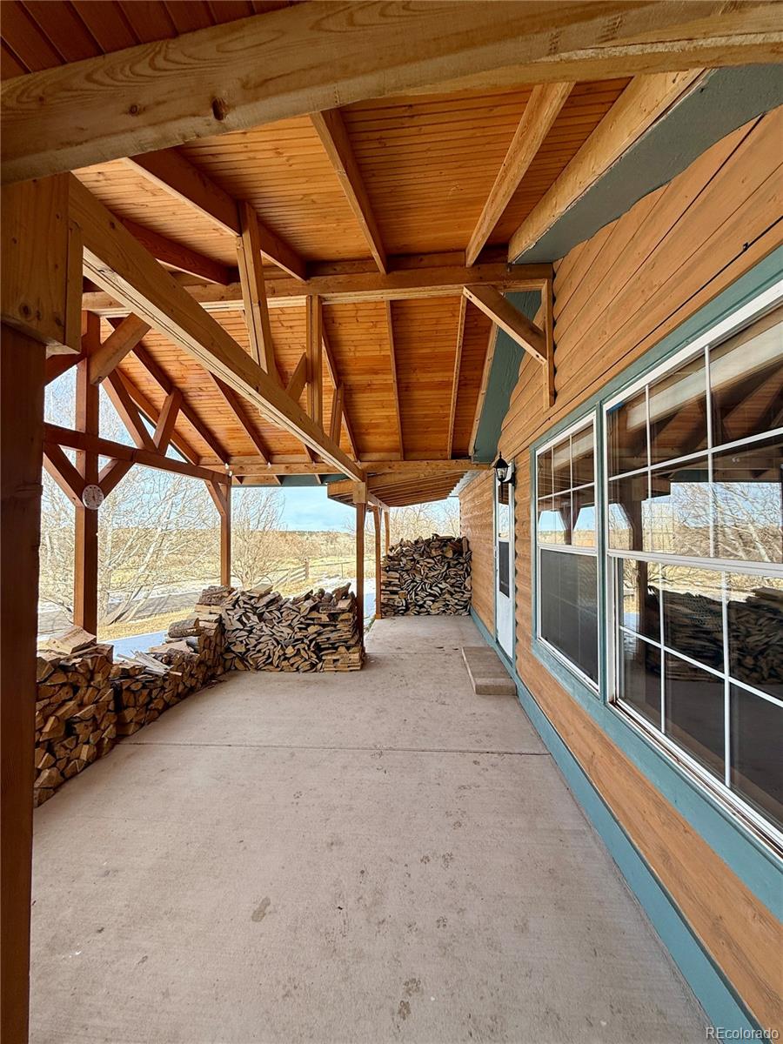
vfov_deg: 102.1
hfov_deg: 85.7
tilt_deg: +2.1
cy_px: 522
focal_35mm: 14
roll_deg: +0.8
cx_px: 392
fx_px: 422
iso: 64
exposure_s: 1/482
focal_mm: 2.22
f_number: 2.2
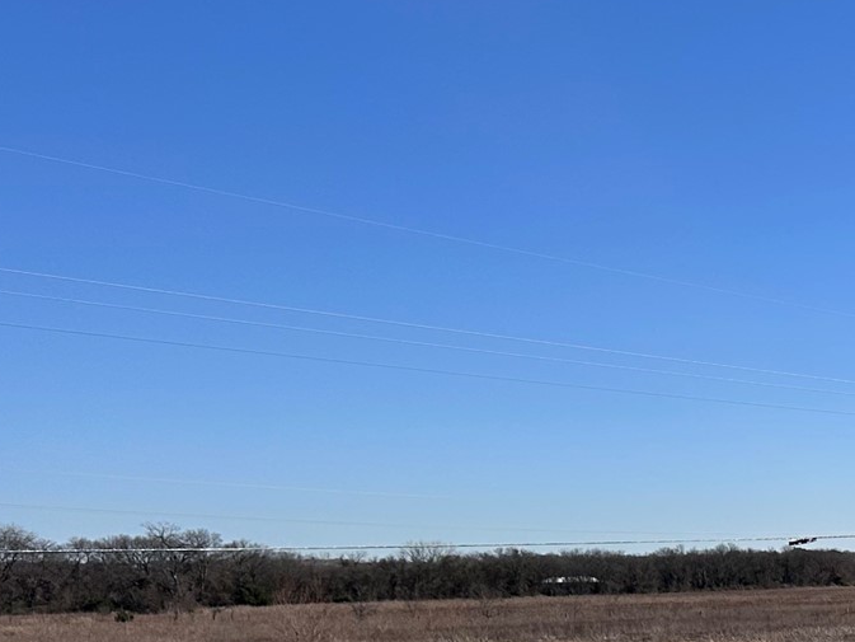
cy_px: 531
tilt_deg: +1.4
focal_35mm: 73
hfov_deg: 22.5
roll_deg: +0.5
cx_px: 1241
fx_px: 1803
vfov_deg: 19.9
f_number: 1.78
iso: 80
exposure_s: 1/6623
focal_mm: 6.86
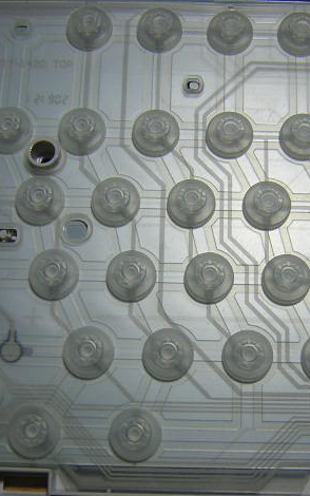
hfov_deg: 24.8
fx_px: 702
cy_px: 250
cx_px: 189
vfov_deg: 38.9
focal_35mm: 52
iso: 100
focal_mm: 4.7
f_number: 2.6
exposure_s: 1/22.3
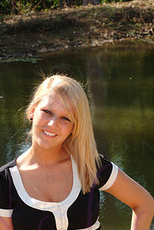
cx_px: 71
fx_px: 1228
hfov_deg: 7.2
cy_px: 175
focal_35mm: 192
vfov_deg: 10.7
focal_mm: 79
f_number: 13
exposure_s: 1/125
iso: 400
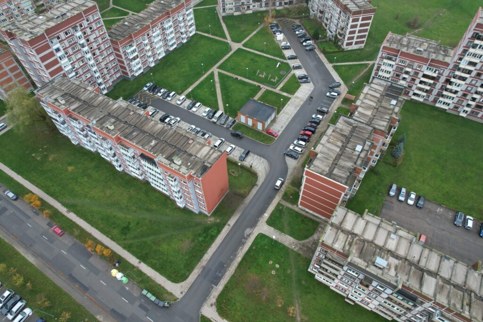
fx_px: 295
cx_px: 242
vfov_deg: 57.2
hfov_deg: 78.6
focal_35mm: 22
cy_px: 161
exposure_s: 1/40
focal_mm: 8.38
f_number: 2.8
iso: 100
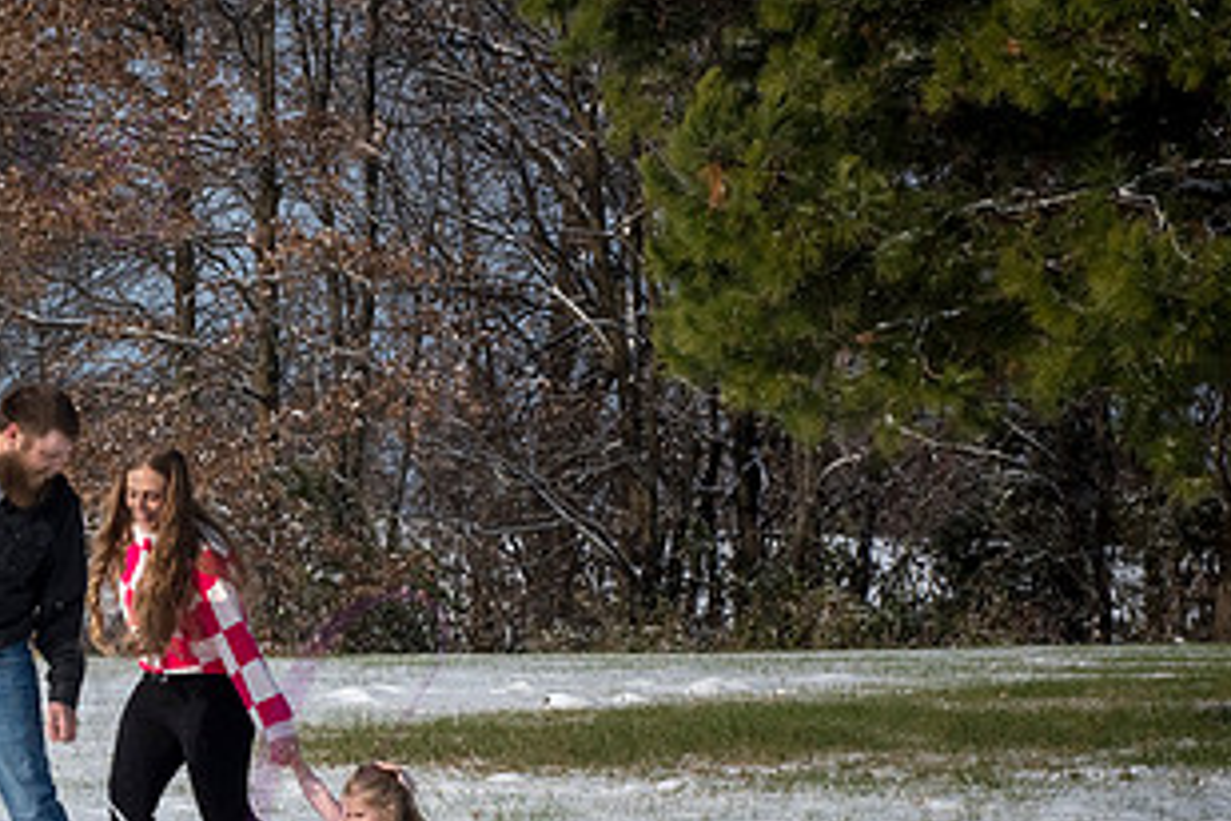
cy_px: 672
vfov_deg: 9.1
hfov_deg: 13.6
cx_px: 123
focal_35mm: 150
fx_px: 5129
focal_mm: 80
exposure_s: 1/1000
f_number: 16
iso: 640
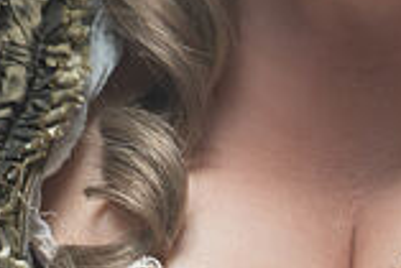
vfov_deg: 0.9
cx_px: 332
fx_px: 17002
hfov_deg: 1.4
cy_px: -15
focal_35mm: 1525
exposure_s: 1/60
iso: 2000
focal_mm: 200
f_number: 2.8
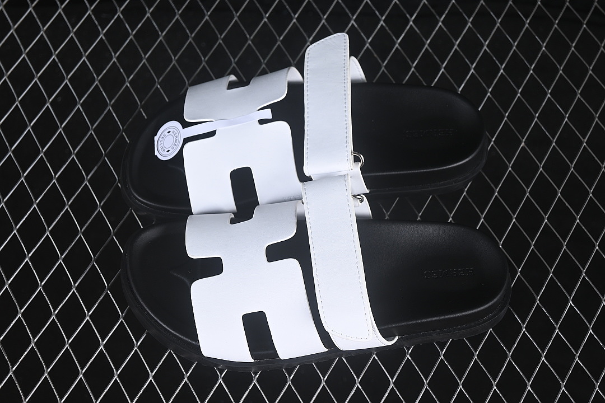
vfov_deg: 18.2
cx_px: 302
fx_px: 1260
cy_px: 202
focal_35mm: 75
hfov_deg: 27.0
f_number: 7.1
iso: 160
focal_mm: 50
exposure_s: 1/60
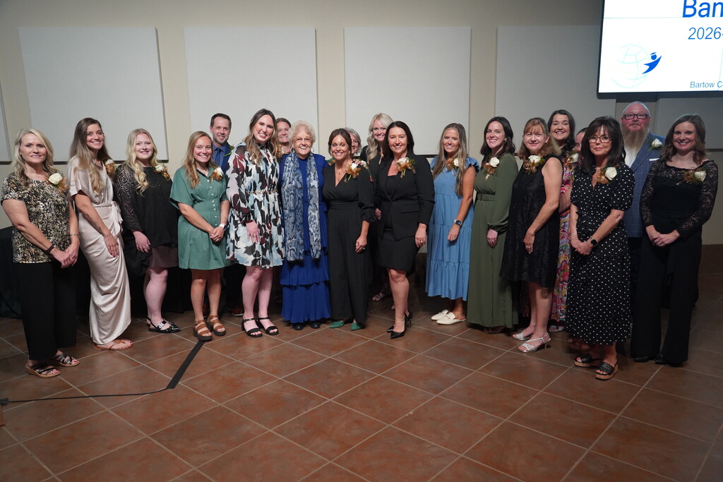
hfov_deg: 69.4
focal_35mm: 26
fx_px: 522
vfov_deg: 49.6
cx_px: 362
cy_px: 241
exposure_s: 1/160
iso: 4000
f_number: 4
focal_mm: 26
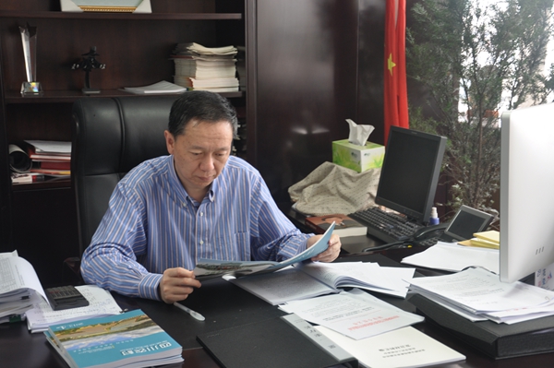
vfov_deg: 22.6
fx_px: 923
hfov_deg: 33.4
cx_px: 277
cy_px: 184
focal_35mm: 60
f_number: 4.5
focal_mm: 40
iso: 250
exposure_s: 1/15
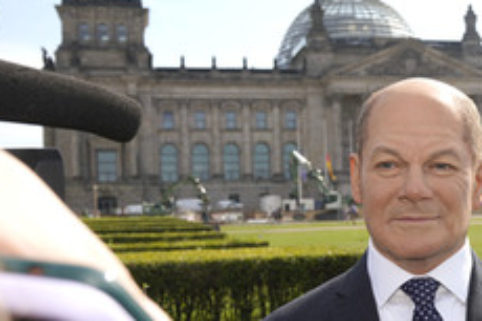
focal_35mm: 55
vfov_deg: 24.3
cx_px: 393
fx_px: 736
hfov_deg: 35.0
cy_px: 239
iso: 100
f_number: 6.3
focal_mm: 28
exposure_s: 1/400
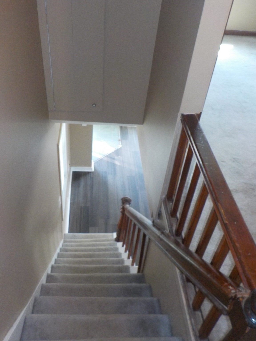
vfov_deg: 60.0
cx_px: 128
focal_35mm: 30
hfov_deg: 46.8
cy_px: 170
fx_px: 296
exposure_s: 1/30
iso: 320
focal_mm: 4.1
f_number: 3.3
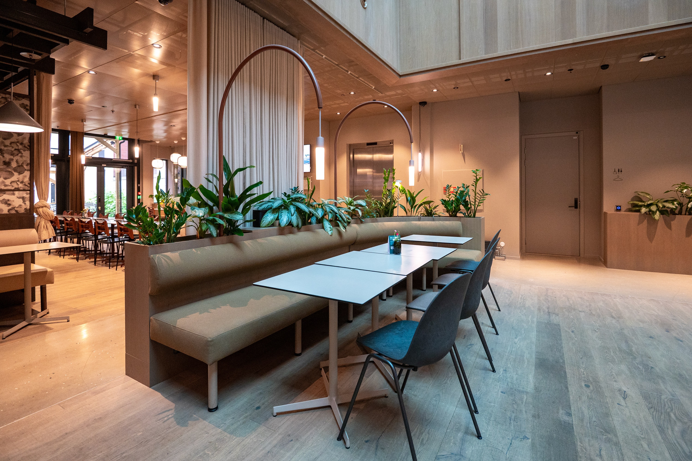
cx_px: 346
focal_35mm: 16
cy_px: 230
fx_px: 307
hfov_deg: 96.8
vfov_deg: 73.7
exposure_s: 1/125
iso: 3200
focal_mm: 16
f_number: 4
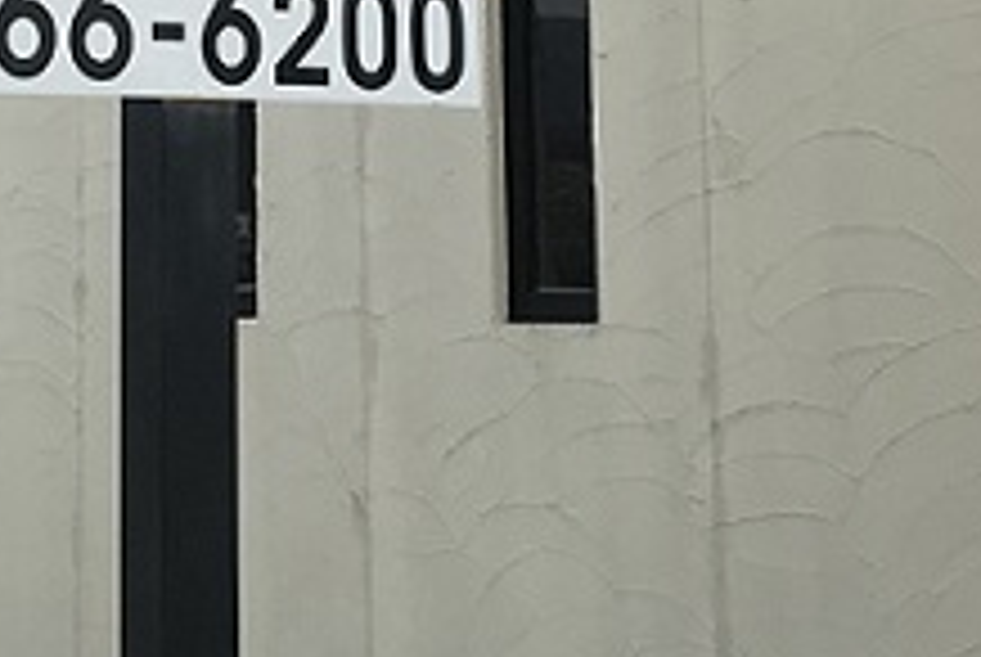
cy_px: -259
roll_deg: +0.7
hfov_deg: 16.9
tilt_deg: +9.2
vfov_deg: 11.1
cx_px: 225
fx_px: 3274
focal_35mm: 120
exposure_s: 1/2519
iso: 20
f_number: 1.8
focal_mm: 3.99
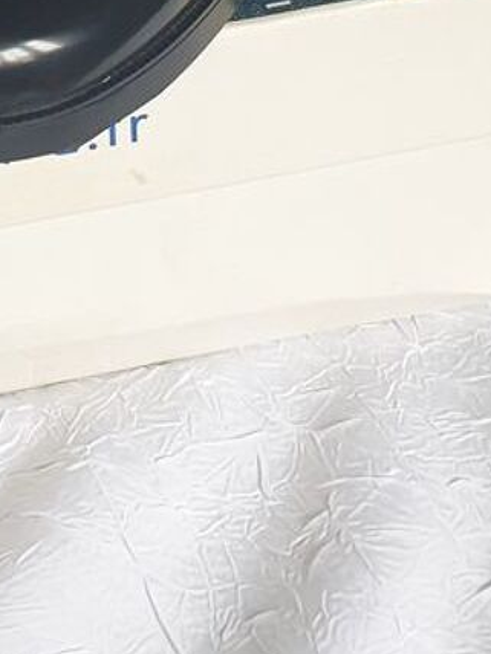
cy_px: -201
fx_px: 1532
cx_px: -153
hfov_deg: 17.1
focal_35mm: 81
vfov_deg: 21.7
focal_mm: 4.3
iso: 320
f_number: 2.4
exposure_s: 1/60
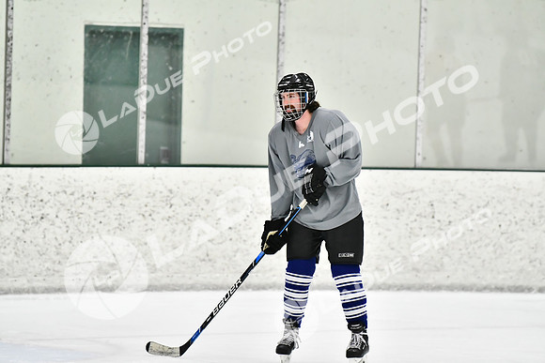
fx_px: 4088
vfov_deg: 5.1
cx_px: 272
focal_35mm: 270
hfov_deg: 7.6
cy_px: 182
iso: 5000
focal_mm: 180
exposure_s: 1/1250
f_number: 2.8
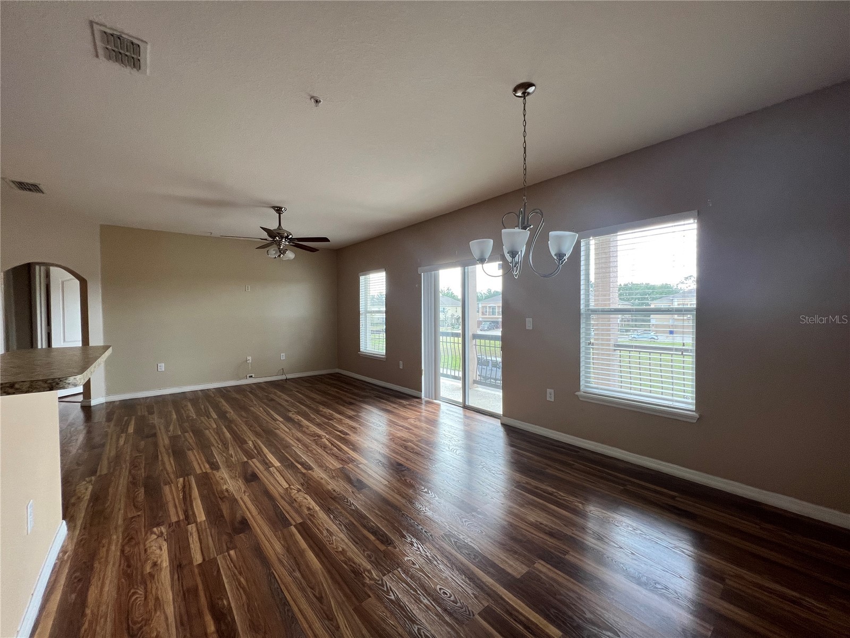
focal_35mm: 13
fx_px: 319
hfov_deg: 106.2
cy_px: 319
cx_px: 425
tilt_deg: -1.8
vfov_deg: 89.9
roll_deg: +0.8
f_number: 1.8
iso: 64
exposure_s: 1/120
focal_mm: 1.57
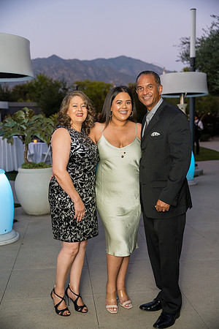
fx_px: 407
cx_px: 110
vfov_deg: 44.0
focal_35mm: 45
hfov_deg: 30.1
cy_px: 164
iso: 1600
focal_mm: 44.6
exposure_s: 1/160
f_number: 2.8
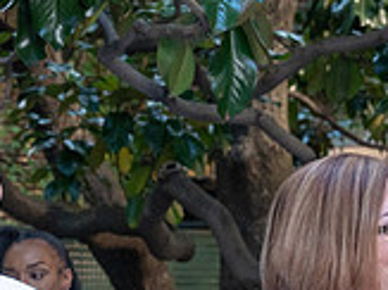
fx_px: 2274
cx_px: -66
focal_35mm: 203
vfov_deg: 7.2
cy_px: 382
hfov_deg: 9.6
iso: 1250
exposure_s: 1/250
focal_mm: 51
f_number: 5.6
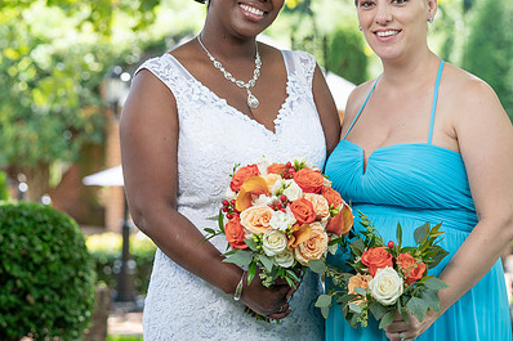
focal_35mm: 120
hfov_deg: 17.1
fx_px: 1709
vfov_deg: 11.4
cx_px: 295
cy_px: 119
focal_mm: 81
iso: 200
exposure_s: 1/200
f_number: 4
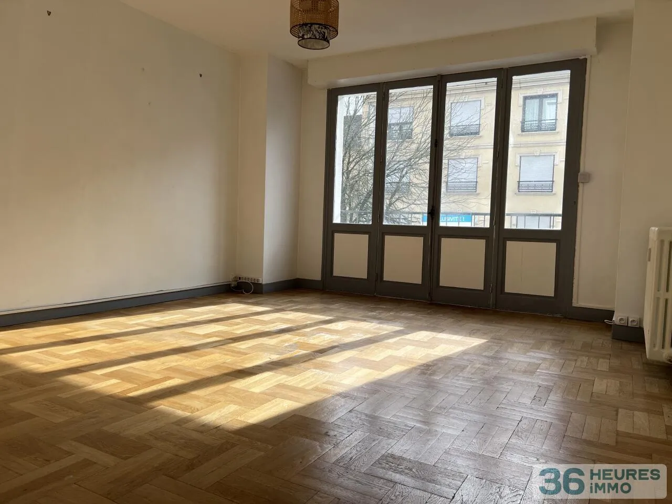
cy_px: 252
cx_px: 336
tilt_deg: -3.5
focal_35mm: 26
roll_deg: -0.8
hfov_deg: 67.3
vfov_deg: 53.1
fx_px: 505
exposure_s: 1/1171
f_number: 1.5
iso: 50
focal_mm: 5.7
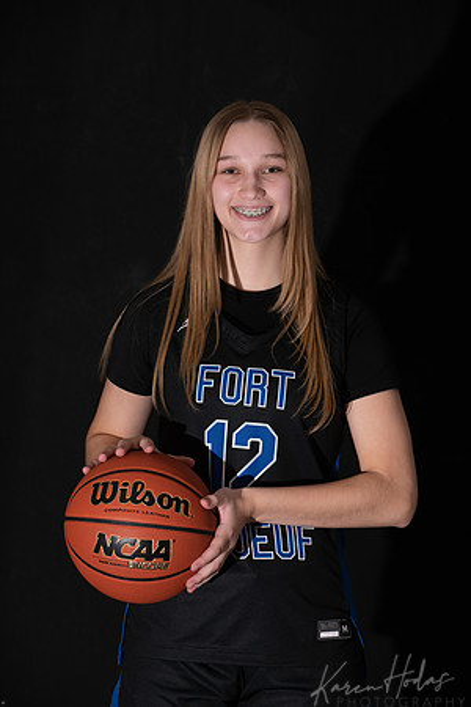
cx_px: 236
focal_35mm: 135
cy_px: 354
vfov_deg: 15.2
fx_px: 2649
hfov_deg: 10.2
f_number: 8
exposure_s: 1/200
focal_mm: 135
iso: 160
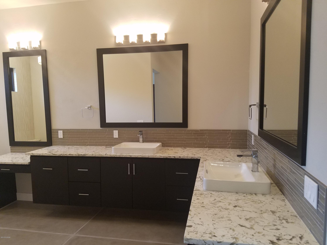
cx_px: 164
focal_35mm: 26
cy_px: 122
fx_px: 246
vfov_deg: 53.1
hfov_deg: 67.3
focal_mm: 4.2
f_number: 1.7
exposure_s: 1/60
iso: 160
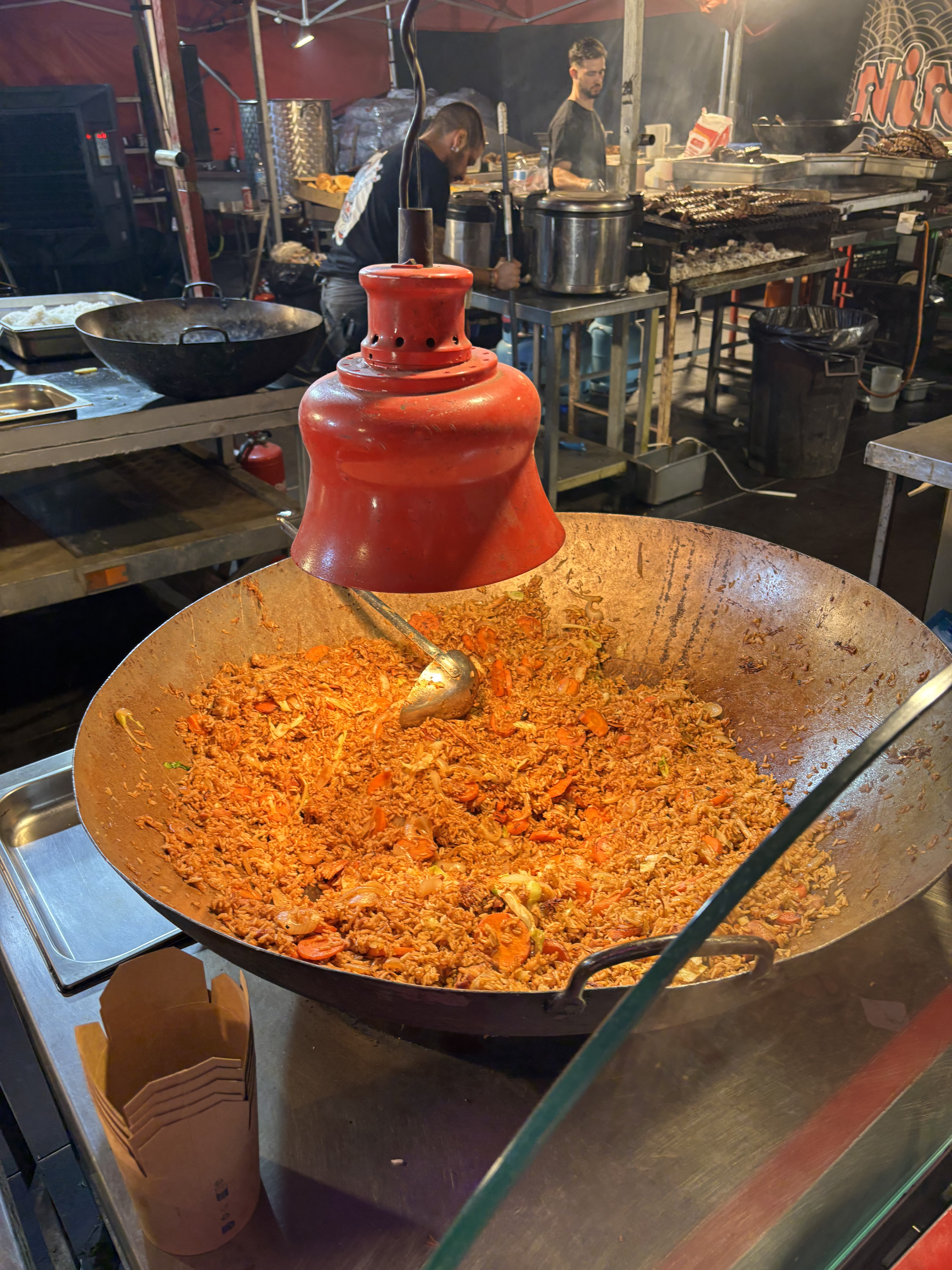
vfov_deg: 67.3
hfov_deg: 53.1
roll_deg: +0.0
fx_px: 953
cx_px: 476
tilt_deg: -25.2
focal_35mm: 26
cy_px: 635
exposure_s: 1/100
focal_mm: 5.96
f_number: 1.6
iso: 100
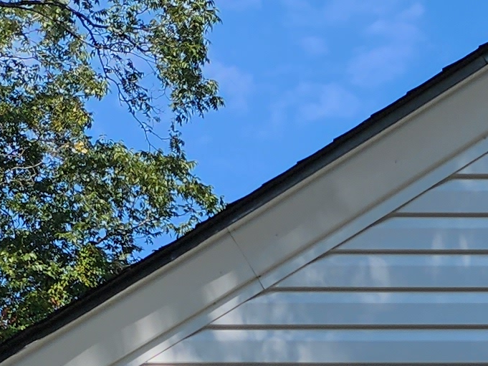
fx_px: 1904
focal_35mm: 135
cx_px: 717
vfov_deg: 9.0
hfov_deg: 13.8
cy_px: 1074
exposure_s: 1/909
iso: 12
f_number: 1.8
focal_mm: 6.4
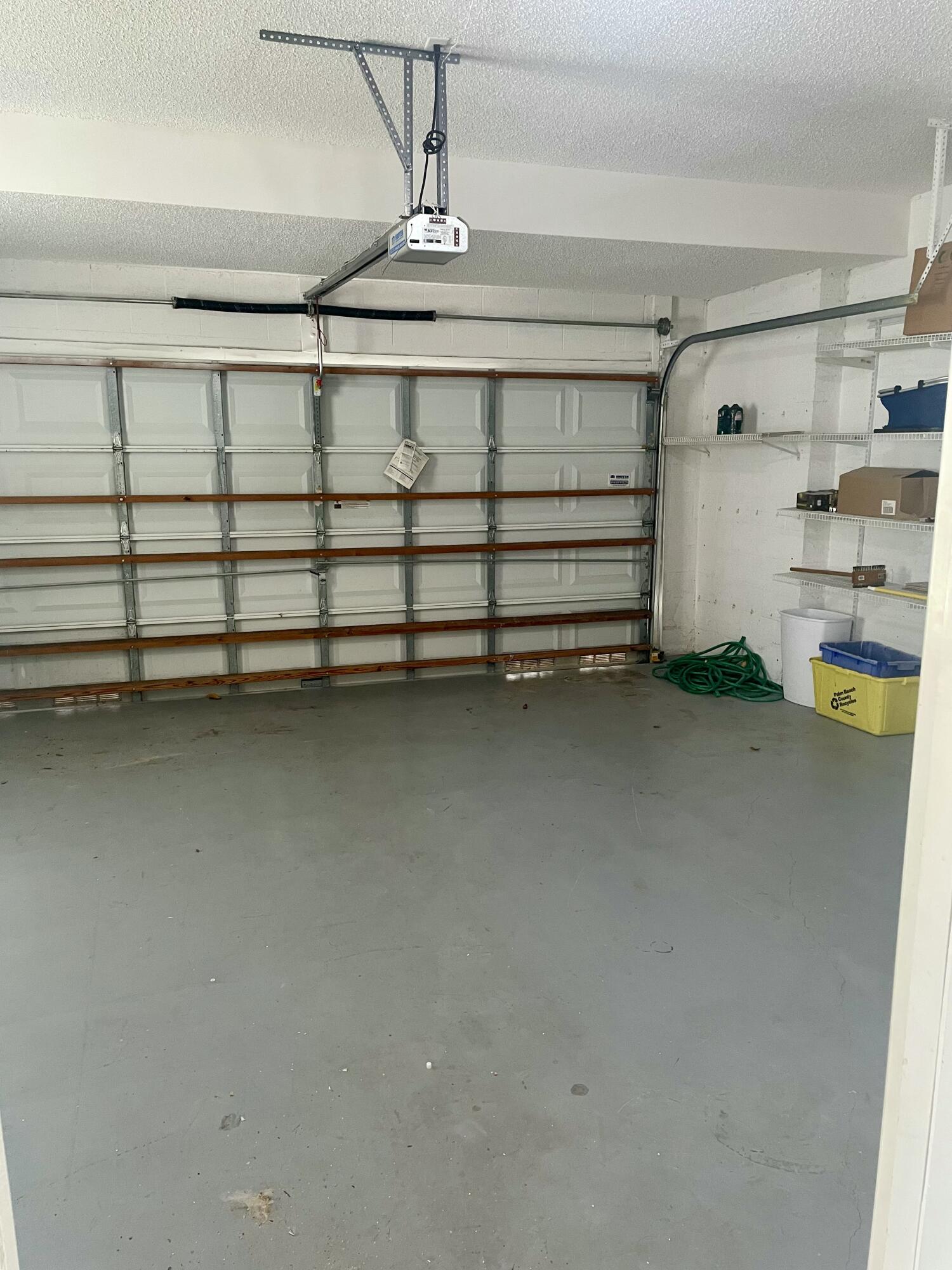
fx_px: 953
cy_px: 635
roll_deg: -0.1
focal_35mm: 26
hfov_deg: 53.1
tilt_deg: -12.0
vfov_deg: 67.3
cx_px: 476
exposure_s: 1/60
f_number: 1.6
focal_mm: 4.2
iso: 200
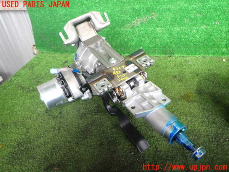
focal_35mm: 25
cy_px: 86
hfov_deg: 69.4
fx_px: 165
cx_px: 114
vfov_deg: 54.9
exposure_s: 1/60
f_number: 2
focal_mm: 4.5
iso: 200
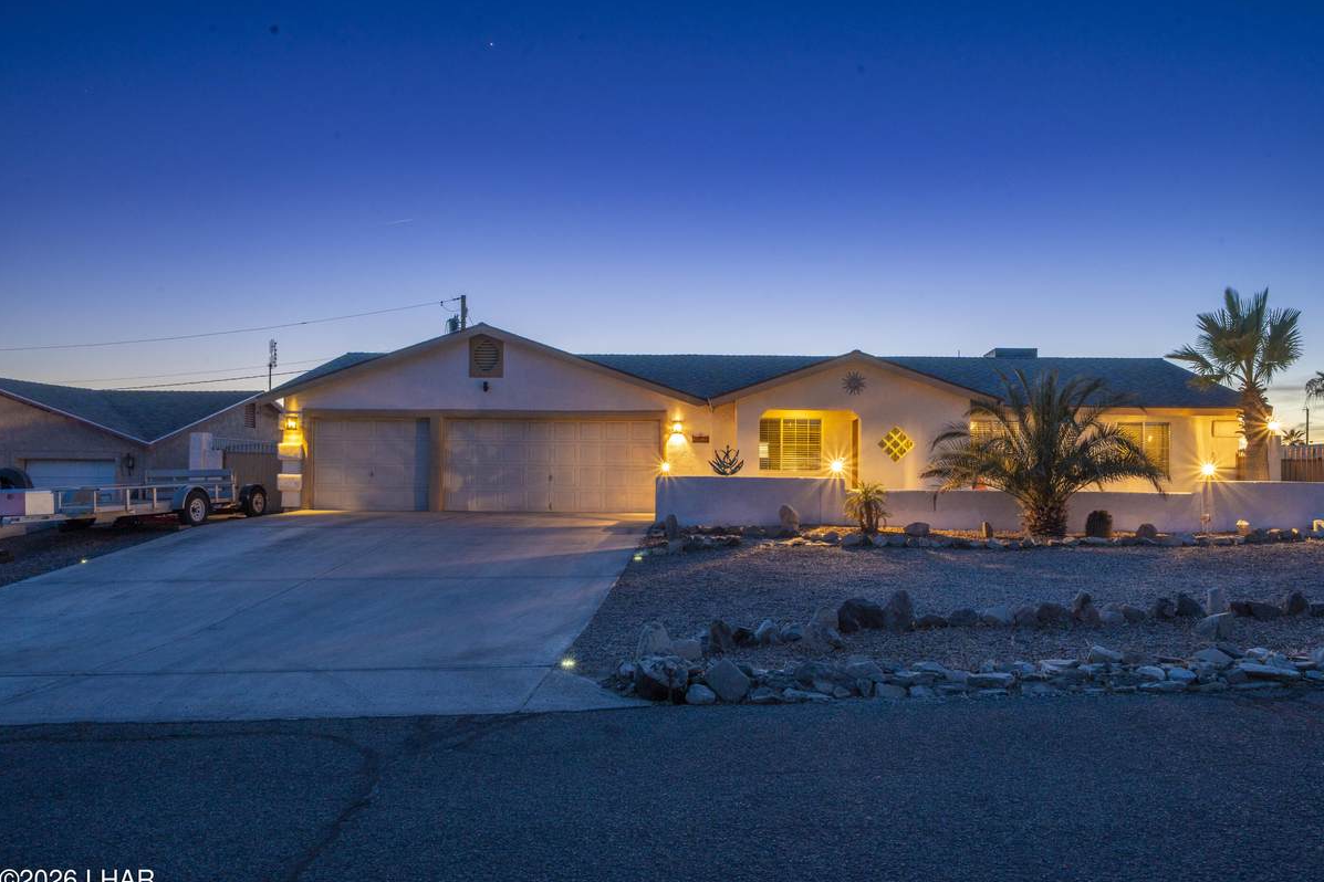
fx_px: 956
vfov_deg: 49.5
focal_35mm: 26
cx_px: 705
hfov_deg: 69.3
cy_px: 452
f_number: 14
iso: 320
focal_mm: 24
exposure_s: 2.5
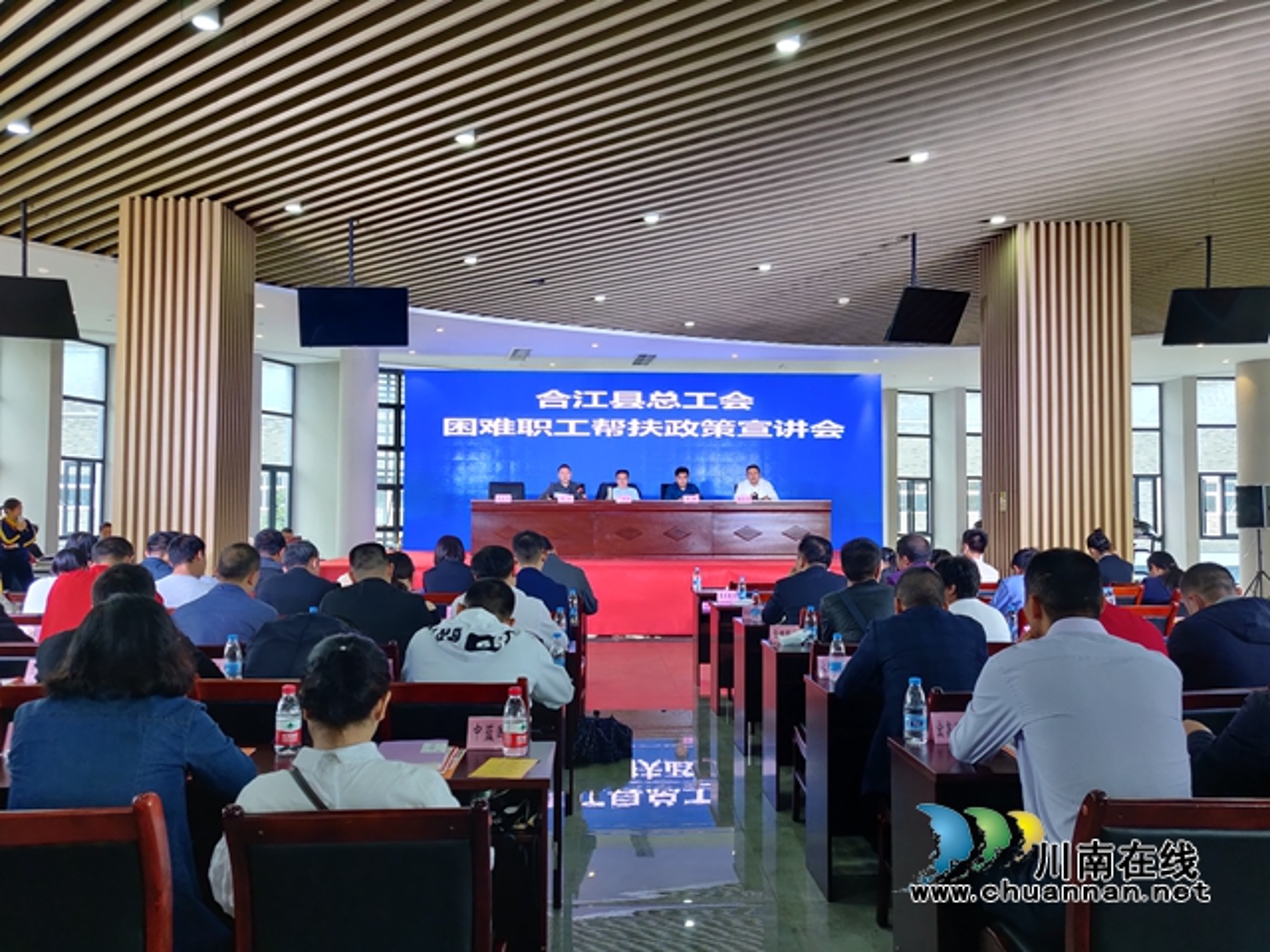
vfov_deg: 54.9
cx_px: 635
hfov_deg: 69.4
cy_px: 476
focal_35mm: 25
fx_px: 917
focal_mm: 4.25
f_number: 1.7
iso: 400
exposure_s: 1/25
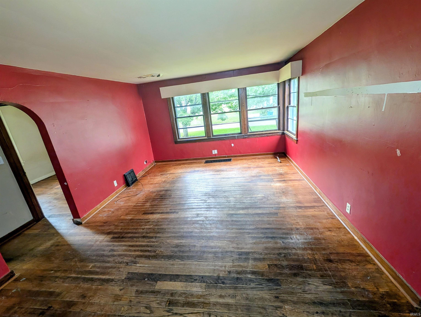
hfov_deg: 110.4
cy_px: 158
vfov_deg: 94.7
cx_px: 210
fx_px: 146
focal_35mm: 12
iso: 80
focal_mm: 2.02
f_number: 1.7
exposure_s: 1/78.8
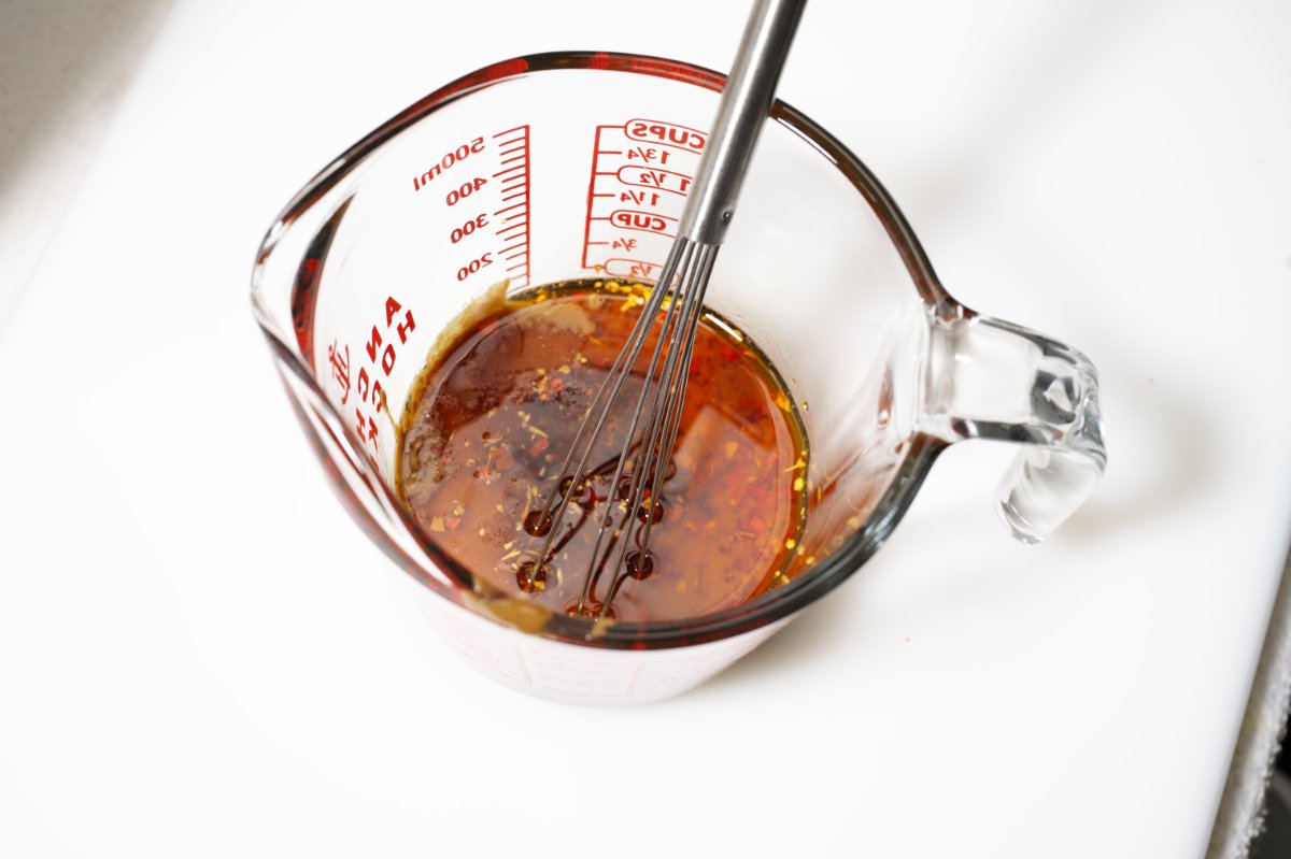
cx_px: 646
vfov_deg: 23.4
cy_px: 430
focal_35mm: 58
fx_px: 2079
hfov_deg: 34.5
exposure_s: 1/100
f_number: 8
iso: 100
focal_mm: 58
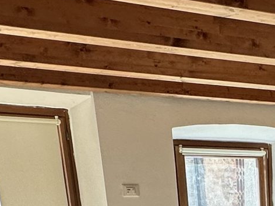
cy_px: 410
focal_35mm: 76
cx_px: 313
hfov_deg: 23.8
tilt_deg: -19.1
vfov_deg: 15.5
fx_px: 604
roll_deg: +1.5
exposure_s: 1/99
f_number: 2.2
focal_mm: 2.22
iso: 64
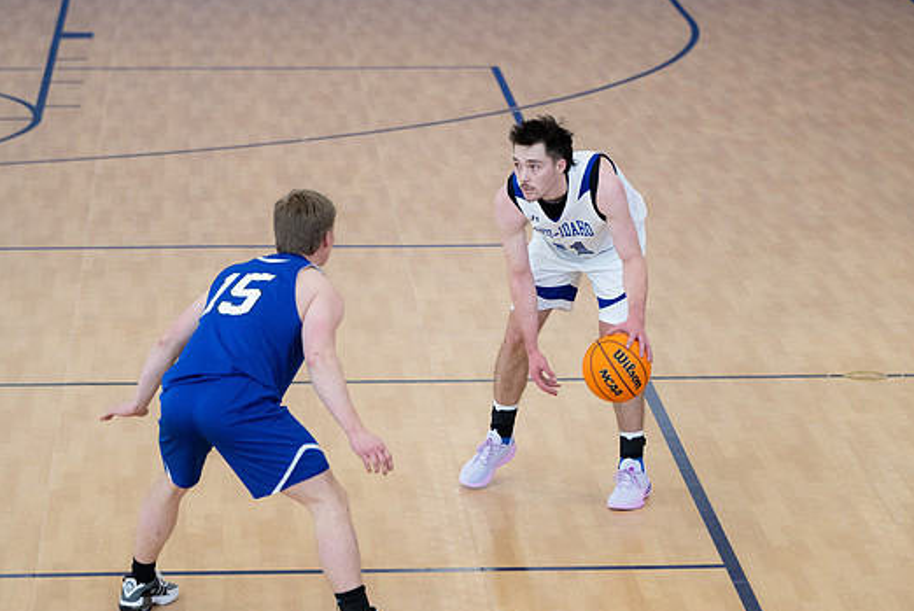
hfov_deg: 12.7
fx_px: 4116
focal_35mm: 162
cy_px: 264
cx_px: 523
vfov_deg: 8.5
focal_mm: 110
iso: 2000
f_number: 2.8
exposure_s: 1/500
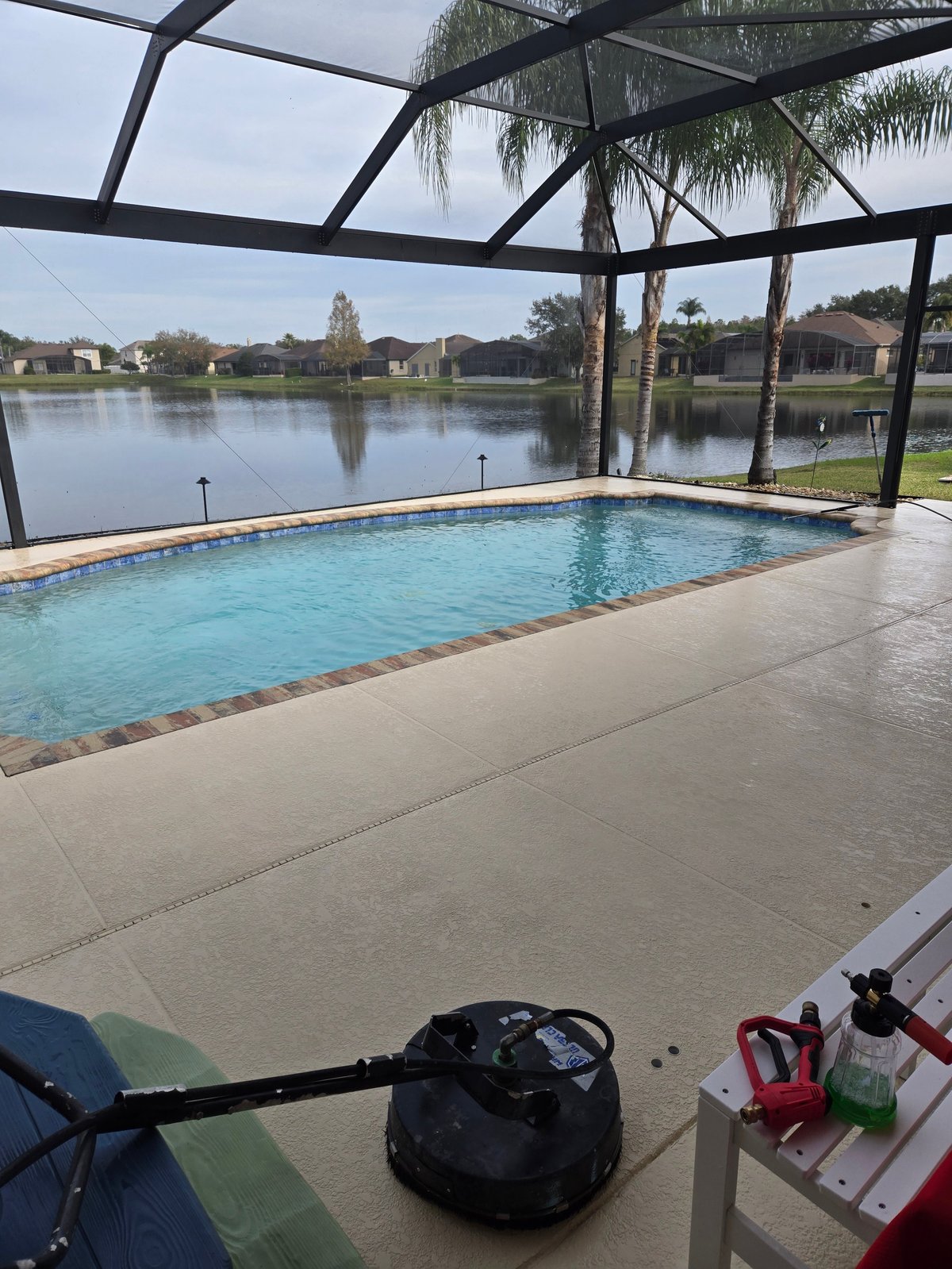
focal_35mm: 23
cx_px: 476
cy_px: 634
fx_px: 843
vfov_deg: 73.9
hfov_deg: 58.9
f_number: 1.8
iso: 25
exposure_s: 1/834
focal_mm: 5.4
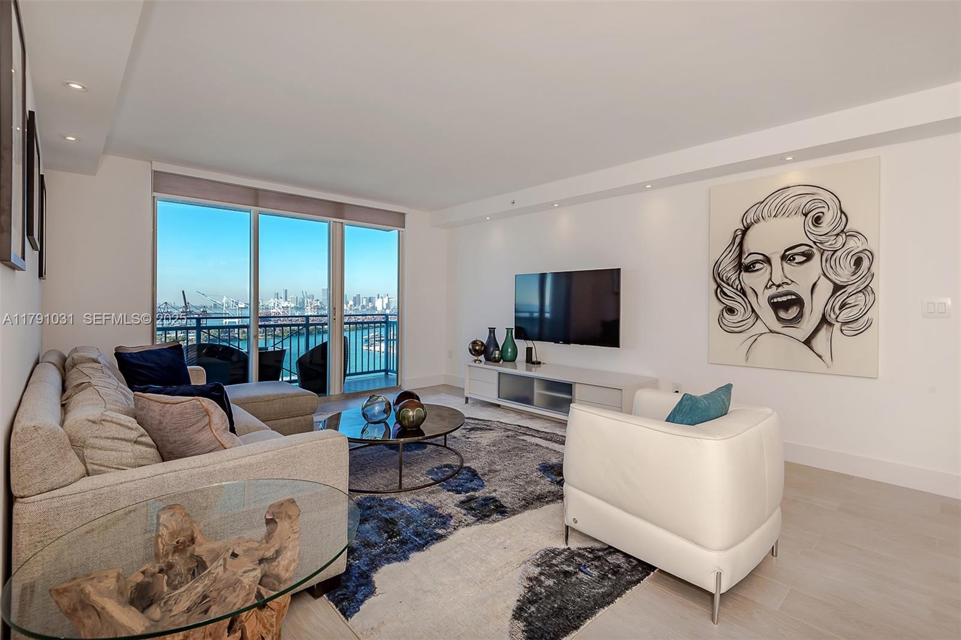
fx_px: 427
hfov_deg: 96.7
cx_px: 480
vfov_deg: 73.7
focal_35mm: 16
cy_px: 320
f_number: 8
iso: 200
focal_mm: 16
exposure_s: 1/250
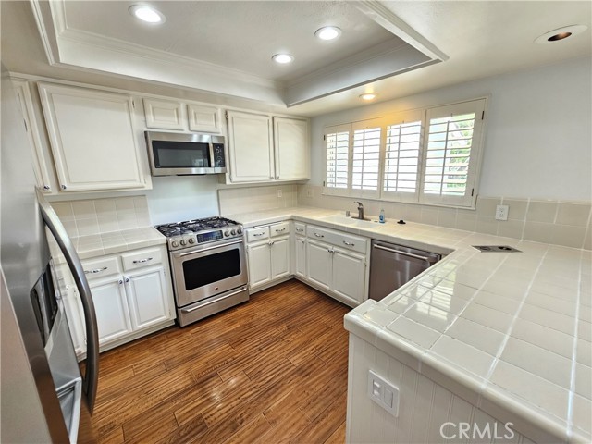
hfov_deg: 106.2
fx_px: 222
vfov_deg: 89.9
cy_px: 222
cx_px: 296
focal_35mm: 13
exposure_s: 1/60
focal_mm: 2.2
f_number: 2.2
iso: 160
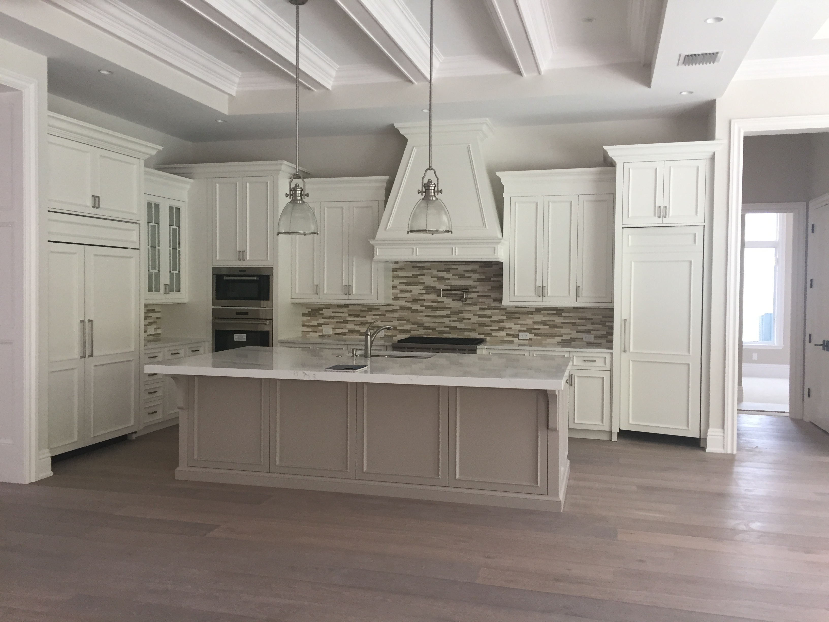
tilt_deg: -1.9
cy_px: 311
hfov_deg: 61.7
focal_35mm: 29
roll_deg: -1.2
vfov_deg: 48.2
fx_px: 695
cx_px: 414
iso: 50
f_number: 2.2
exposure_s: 1/30
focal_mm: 4.15
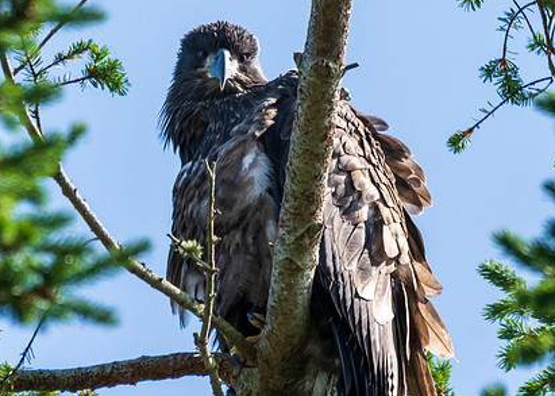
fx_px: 24888
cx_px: 276
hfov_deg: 1.3
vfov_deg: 0.9
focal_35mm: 1580
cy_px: 44
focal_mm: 500
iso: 560
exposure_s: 1/1600
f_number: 7.1
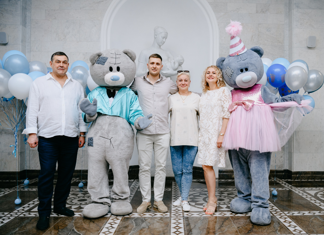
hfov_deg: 57.6
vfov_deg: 43.6
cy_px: 122
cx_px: 182
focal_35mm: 32
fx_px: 294
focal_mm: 29
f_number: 4
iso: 320
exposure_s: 1/160
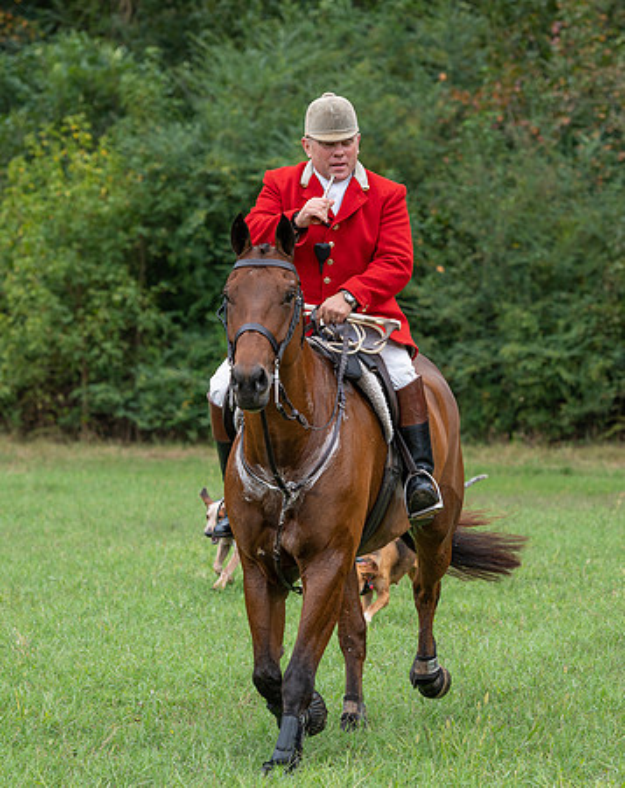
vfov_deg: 10.7
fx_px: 4197
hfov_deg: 8.5
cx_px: 343
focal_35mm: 181
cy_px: 378
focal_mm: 122
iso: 320
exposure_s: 1/500
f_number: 4
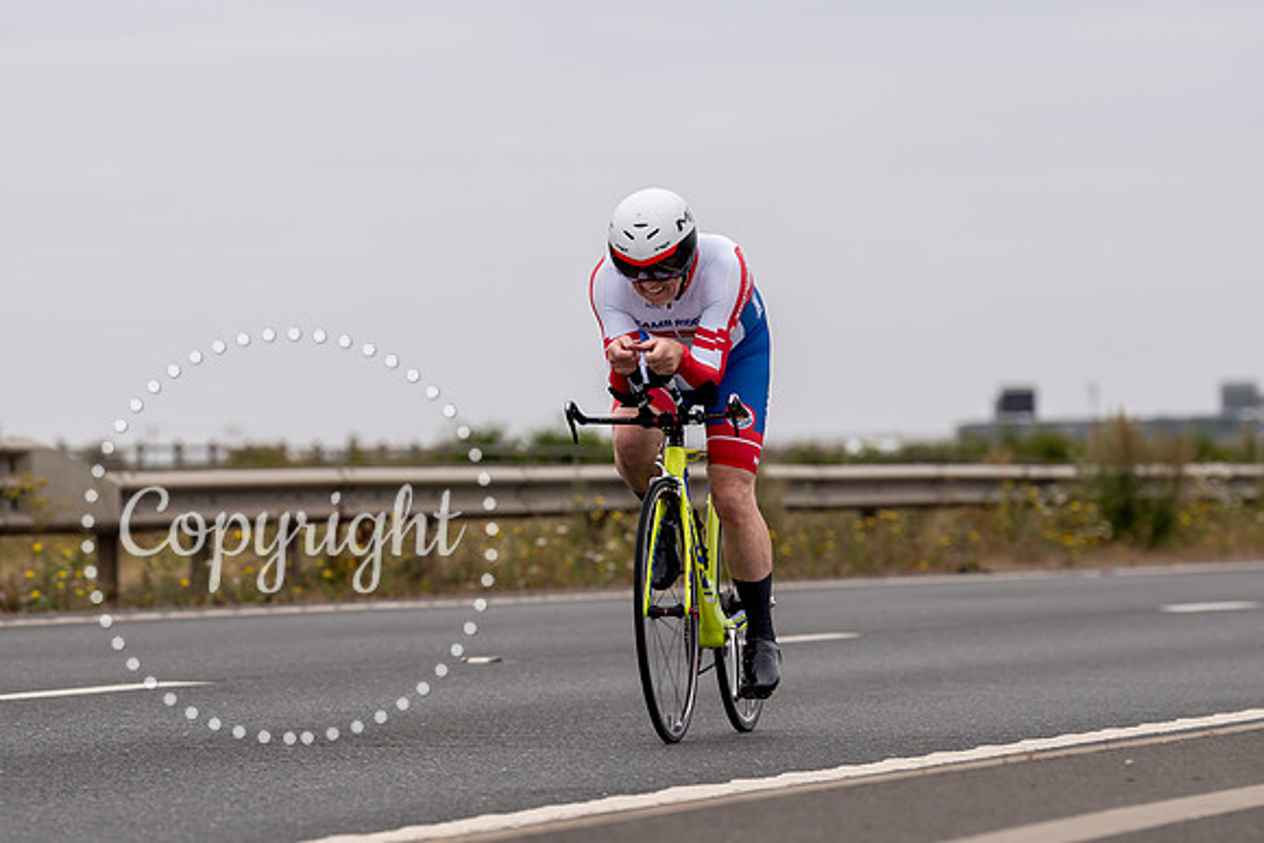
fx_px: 8762
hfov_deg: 8.3
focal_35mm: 250
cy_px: 397
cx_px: 620
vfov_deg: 5.5
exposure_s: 1/320
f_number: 4
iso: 100
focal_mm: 152
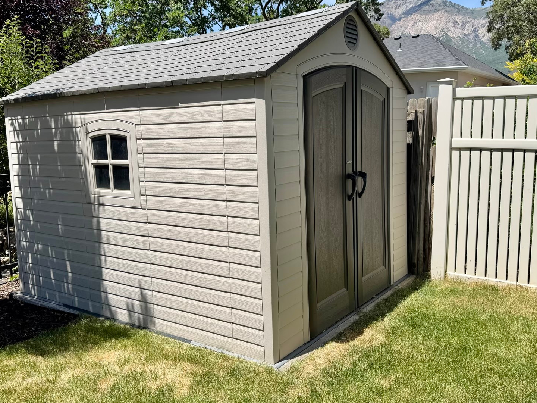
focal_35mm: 32
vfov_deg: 44.1
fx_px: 496
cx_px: 271
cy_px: 183
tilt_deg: -6.2
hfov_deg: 56.8
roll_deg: +0.7
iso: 80
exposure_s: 1/4405
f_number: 1.78
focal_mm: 6.76
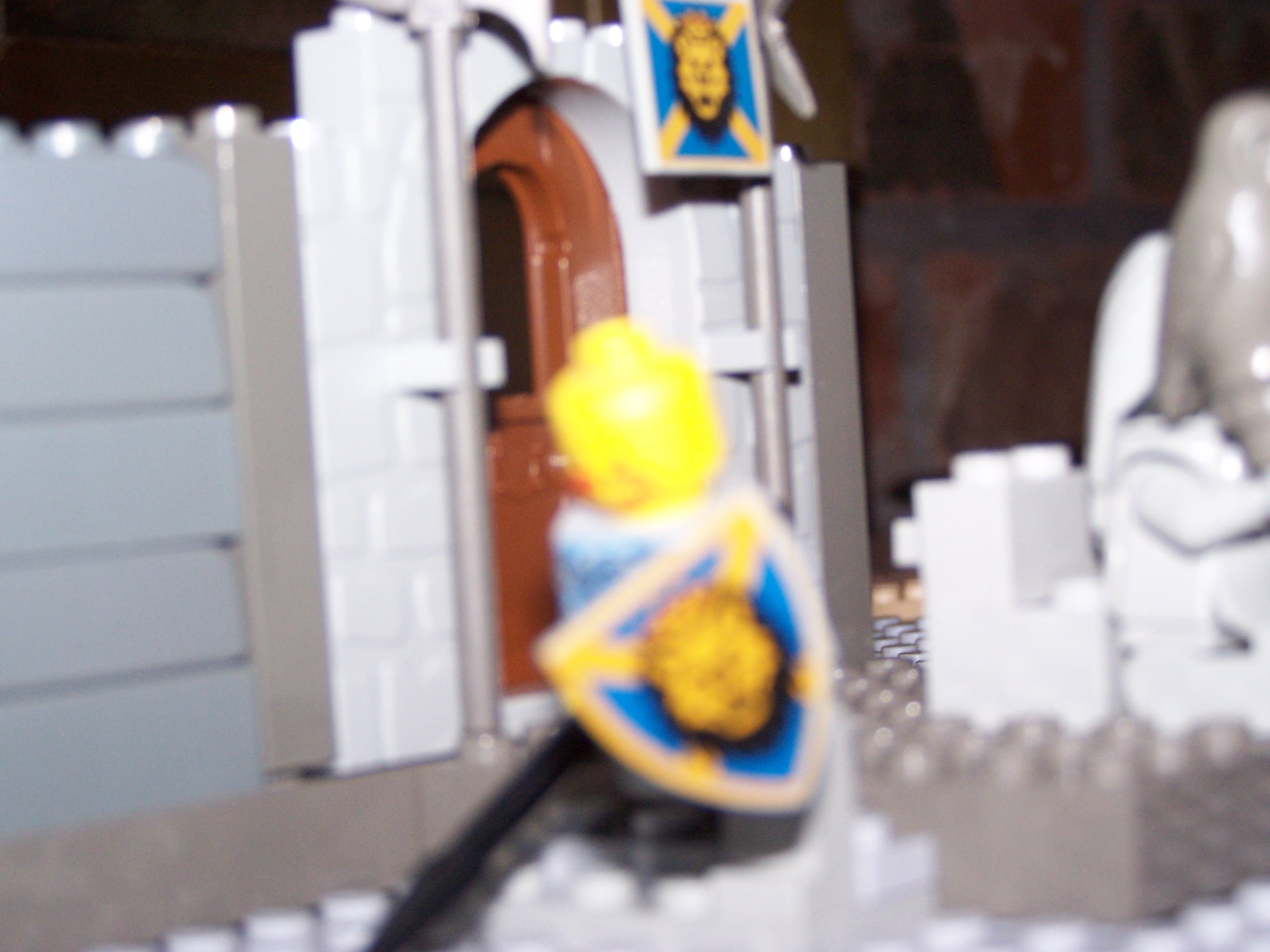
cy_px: 476
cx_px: 635
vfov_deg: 18.0
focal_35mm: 82
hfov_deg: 23.8
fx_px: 3008
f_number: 3.2
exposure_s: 1/90
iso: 140
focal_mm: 13.7
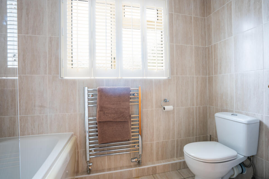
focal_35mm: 18
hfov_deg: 89.9
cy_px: 89
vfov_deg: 67.4
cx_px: 140
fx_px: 135
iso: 800
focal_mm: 17
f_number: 11
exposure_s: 1/25
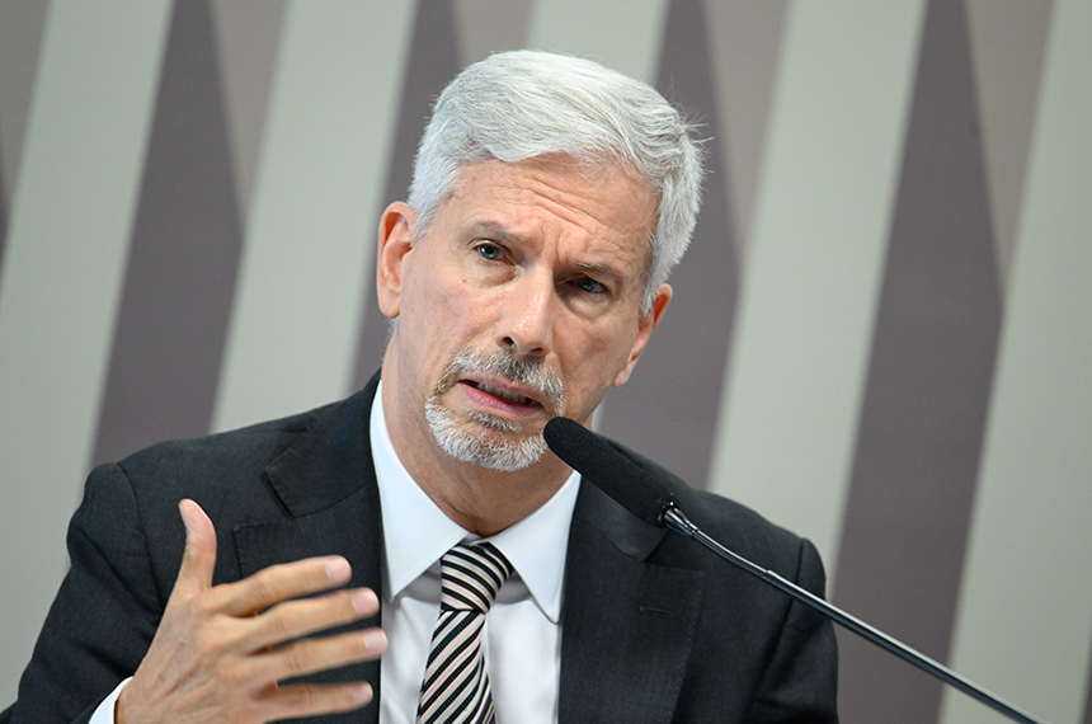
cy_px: 362
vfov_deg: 3.4
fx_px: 12111
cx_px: 546
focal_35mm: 400
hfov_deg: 5.2
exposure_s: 1/160
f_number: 4.5
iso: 4000
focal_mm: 400
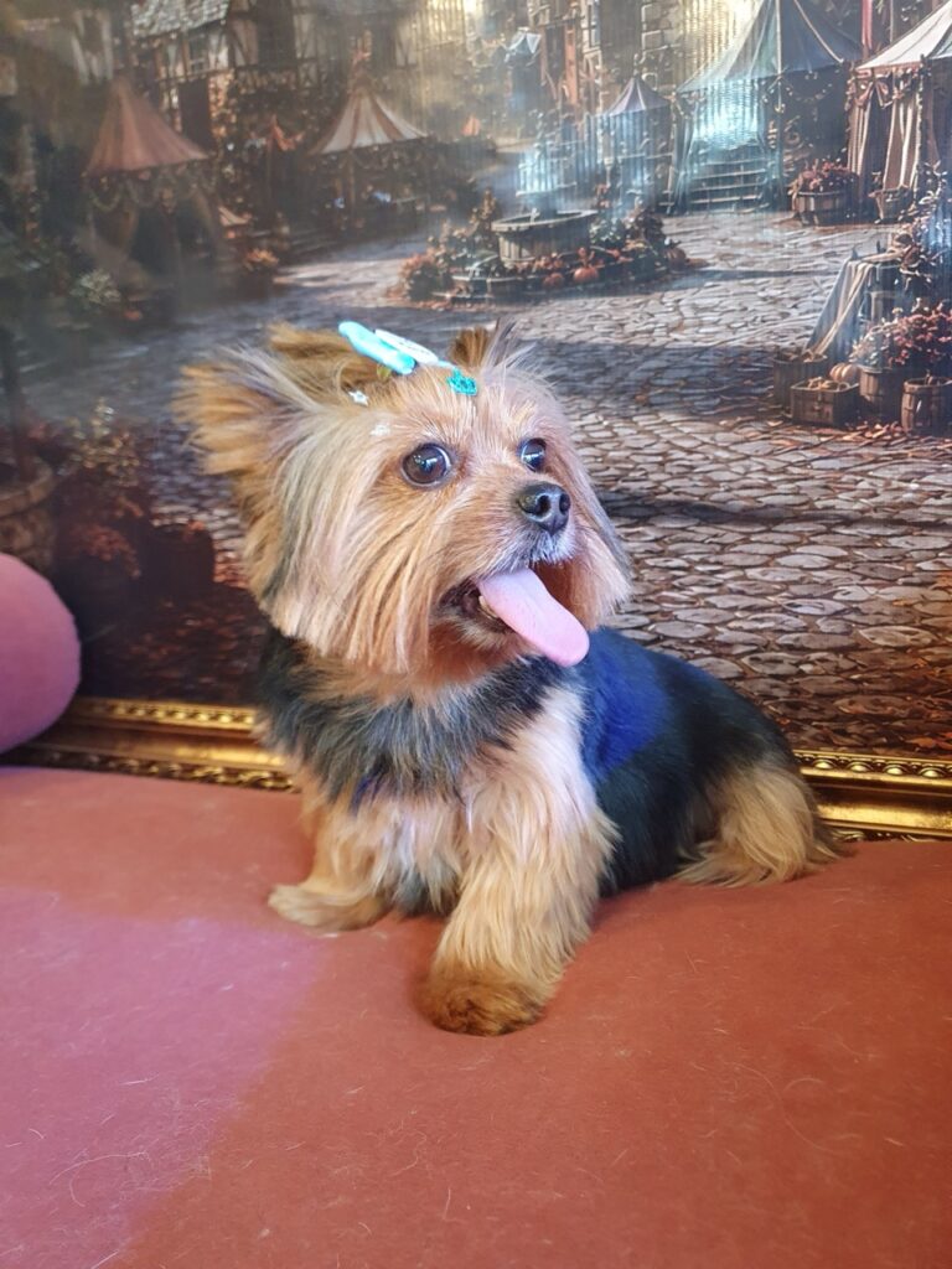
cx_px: 476
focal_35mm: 26
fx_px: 953
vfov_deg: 67.3
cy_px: 634
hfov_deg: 53.1
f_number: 1.5
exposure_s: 1/40
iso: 320
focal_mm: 4.32
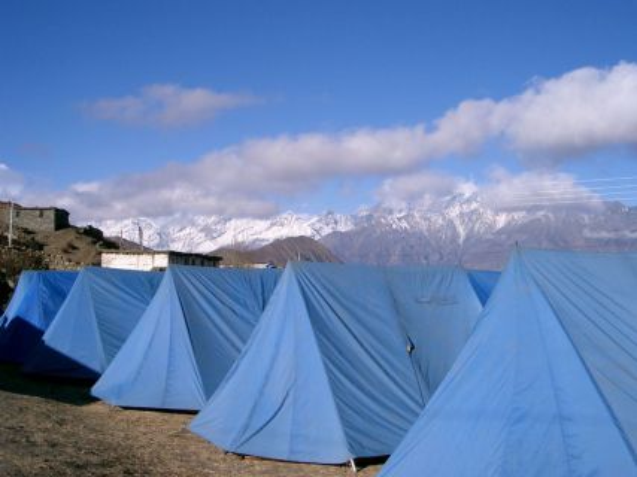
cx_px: 318
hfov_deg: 47.9
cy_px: 238
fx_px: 717
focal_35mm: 39
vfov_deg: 36.8
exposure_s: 1/1000
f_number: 4.8
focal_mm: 8
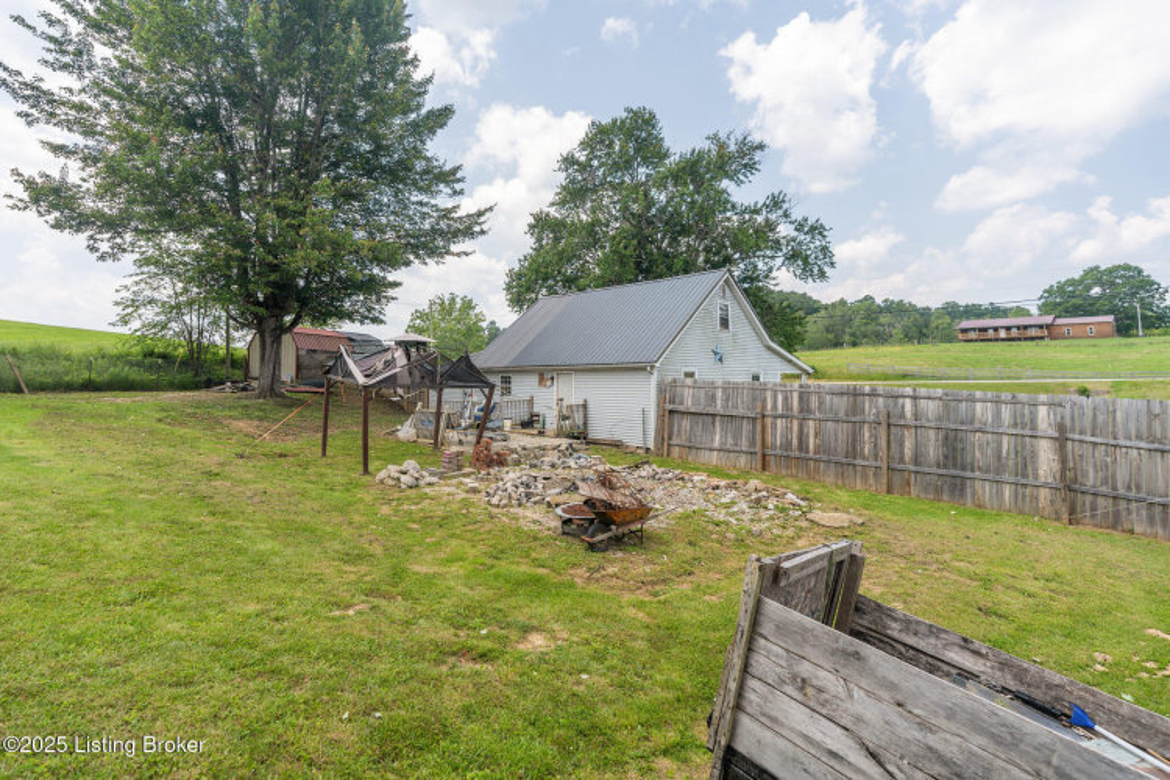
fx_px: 520
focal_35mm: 16
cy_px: 390
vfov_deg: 73.7
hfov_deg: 96.7
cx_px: 585
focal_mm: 16
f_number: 4
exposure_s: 1/250
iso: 160
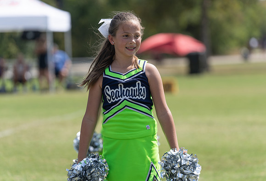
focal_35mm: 215
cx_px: 142
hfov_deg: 9.5
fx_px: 1600
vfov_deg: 6.5
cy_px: 86
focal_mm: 200
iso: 160
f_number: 4
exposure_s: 1/1600
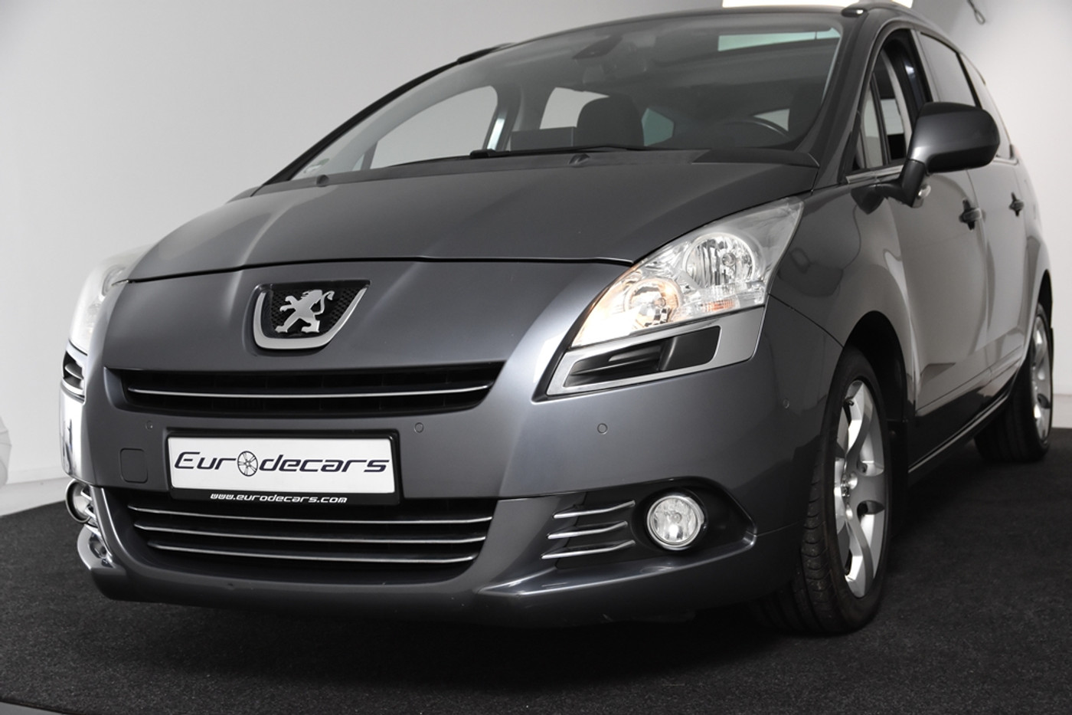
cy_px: 358
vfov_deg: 26.5
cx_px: 536
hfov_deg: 38.9
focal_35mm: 51
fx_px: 1518
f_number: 5
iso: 1600
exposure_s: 1/125
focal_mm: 34
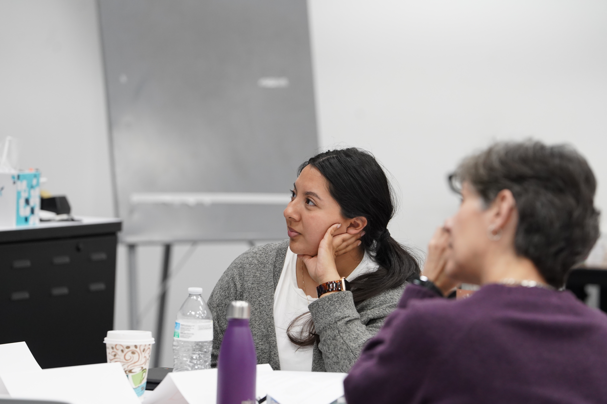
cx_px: 304
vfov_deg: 6.9
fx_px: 3372
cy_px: 202
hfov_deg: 10.3
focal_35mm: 200
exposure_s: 1/160
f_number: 4.5
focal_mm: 200
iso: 2500
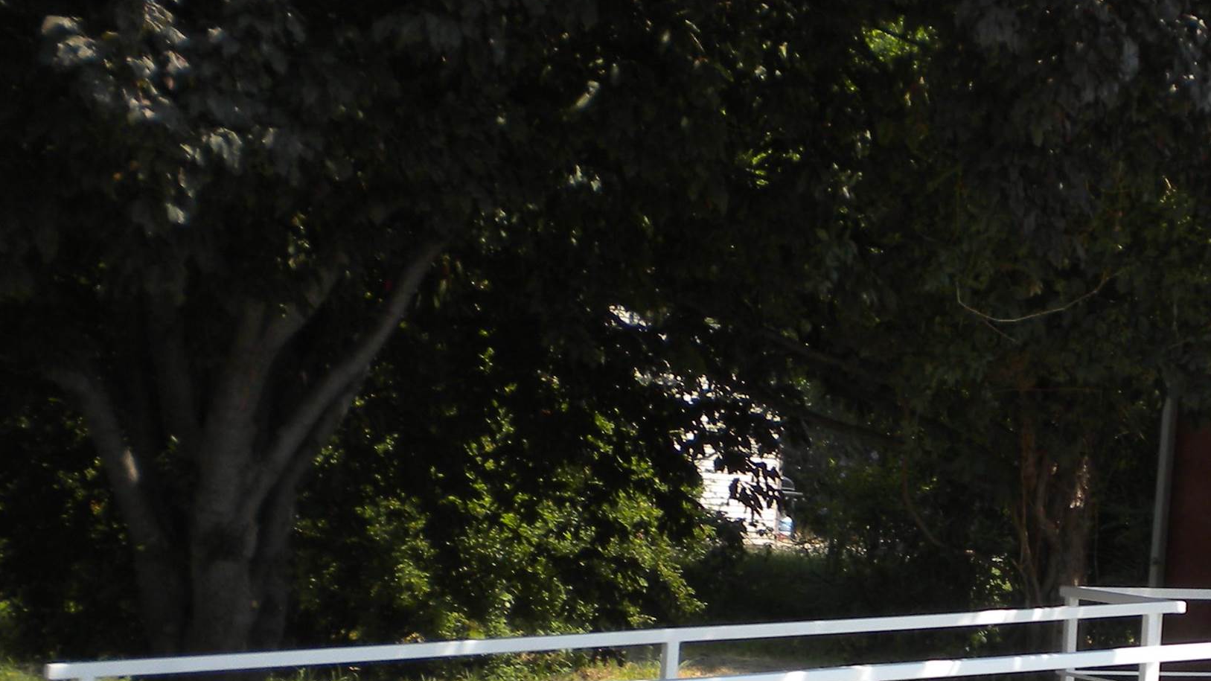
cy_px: 601
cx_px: 1023
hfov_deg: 28.5
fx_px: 2312
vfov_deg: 16.6
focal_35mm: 72
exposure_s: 1/365
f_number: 4.6
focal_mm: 6.3
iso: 80
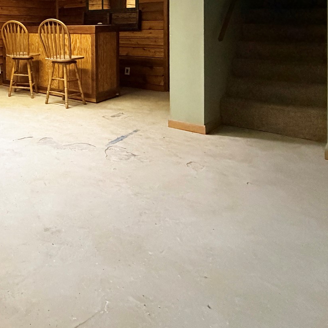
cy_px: 31
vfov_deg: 47.1
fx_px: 332
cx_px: -8
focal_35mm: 31
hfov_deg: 44.0
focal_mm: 2.22
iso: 800
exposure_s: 1/60
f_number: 2.2
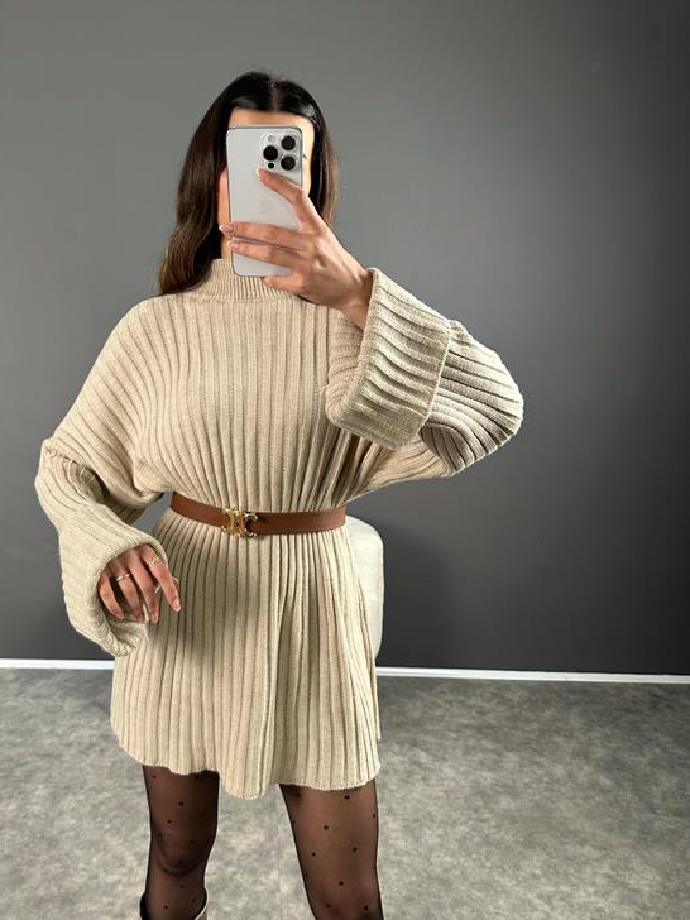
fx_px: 824
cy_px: 463
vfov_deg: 58.4
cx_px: 257
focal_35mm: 31
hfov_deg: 45.1
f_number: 1.78
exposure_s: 1/121
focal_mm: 6.86
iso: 160
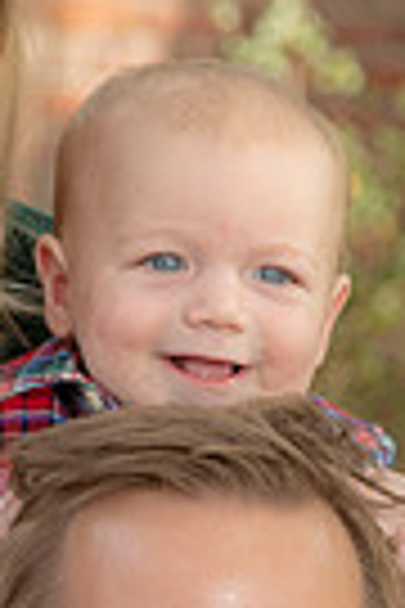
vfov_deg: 5.9
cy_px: 500
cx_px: 90
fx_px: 5906
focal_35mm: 350
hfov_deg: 3.9
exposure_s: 1/200
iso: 320
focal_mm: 105
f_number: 5.6
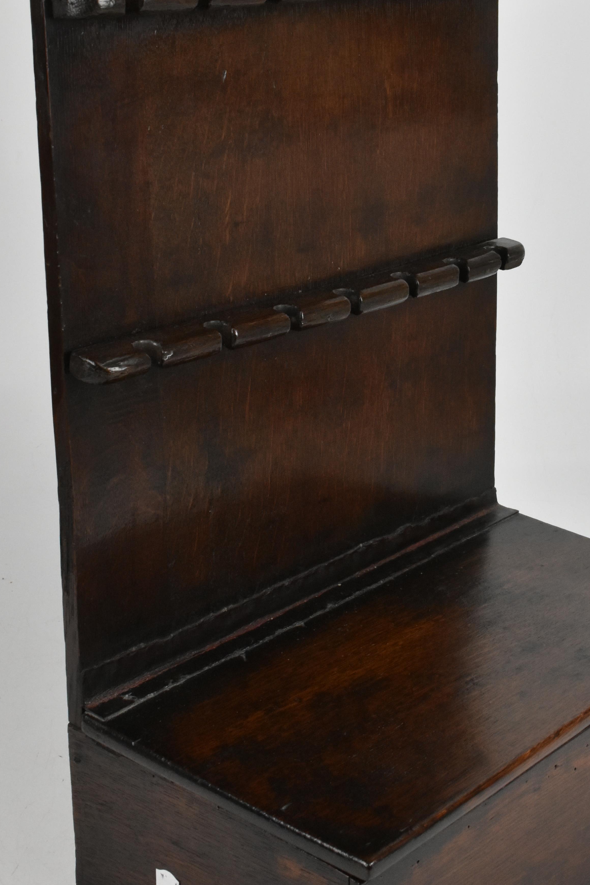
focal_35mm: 67
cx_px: 349
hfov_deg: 20.3
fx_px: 1647
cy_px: 317
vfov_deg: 29.9
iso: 1600
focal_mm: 26
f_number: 10
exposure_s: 1/125
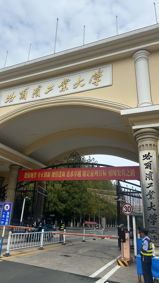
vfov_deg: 69.9
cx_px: 64
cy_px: 139
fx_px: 202
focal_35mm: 27
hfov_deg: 42.7
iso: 80
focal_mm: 6.86
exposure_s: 1/4016
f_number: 1.78
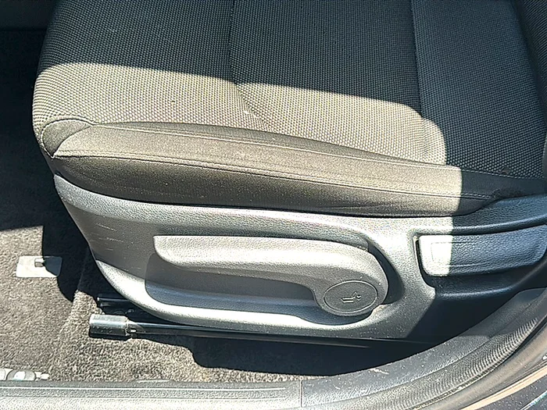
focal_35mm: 40
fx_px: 632
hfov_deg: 46.8
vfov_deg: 36.0
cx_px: 274
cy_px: 205
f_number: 1.78
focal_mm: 6.86
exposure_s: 1/565
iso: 80
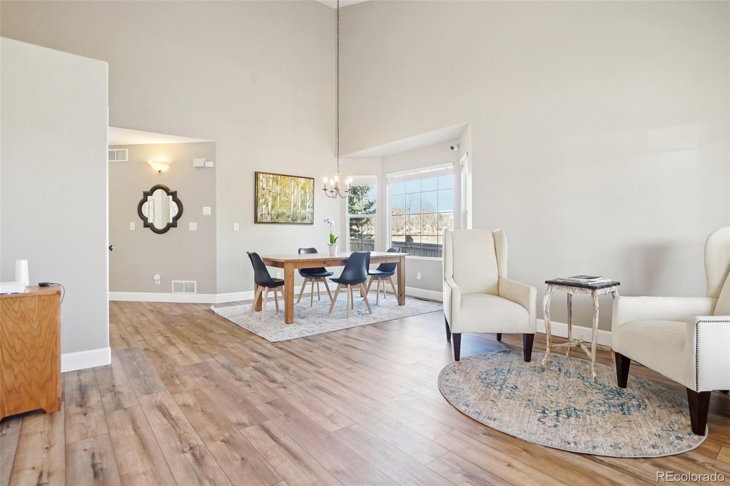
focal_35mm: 18
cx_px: 365
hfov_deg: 90.0
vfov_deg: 67.4
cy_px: 243
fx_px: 365
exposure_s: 1/15
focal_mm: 12
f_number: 8
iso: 400
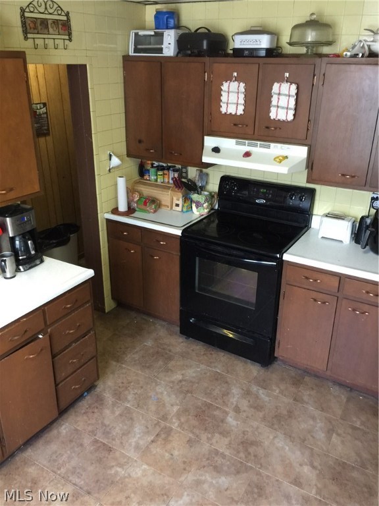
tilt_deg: -24.5
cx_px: 190
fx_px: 423
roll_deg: -1.4
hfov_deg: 48.2
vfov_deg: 61.7
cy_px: 253
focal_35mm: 29
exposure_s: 1/10
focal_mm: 4.15
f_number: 2.2
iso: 125
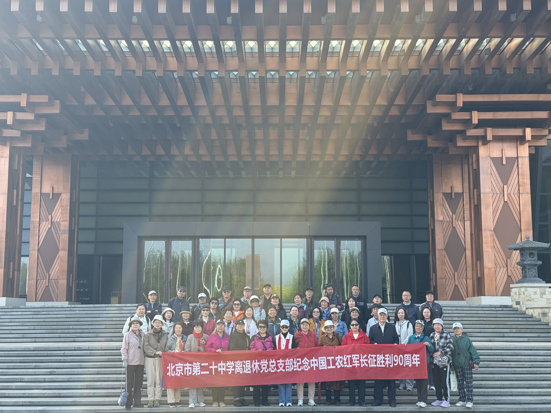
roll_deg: +0.7
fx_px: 764
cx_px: 276
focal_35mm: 48
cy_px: 206
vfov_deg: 30.3
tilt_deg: +7.3
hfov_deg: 39.7
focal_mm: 6.76
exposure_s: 1/939
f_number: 1.78
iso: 100
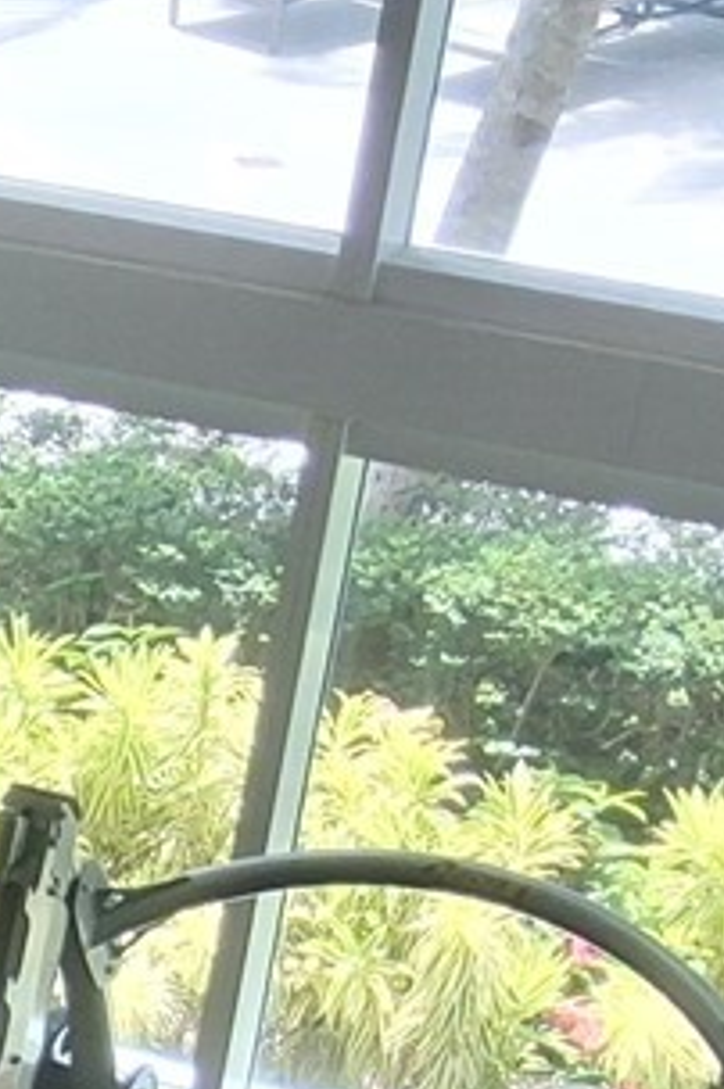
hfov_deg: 8.8
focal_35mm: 137
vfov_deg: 14.2
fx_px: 4142
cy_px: 1548
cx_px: -1201
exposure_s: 1/120
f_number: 2
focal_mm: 3.08
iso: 80
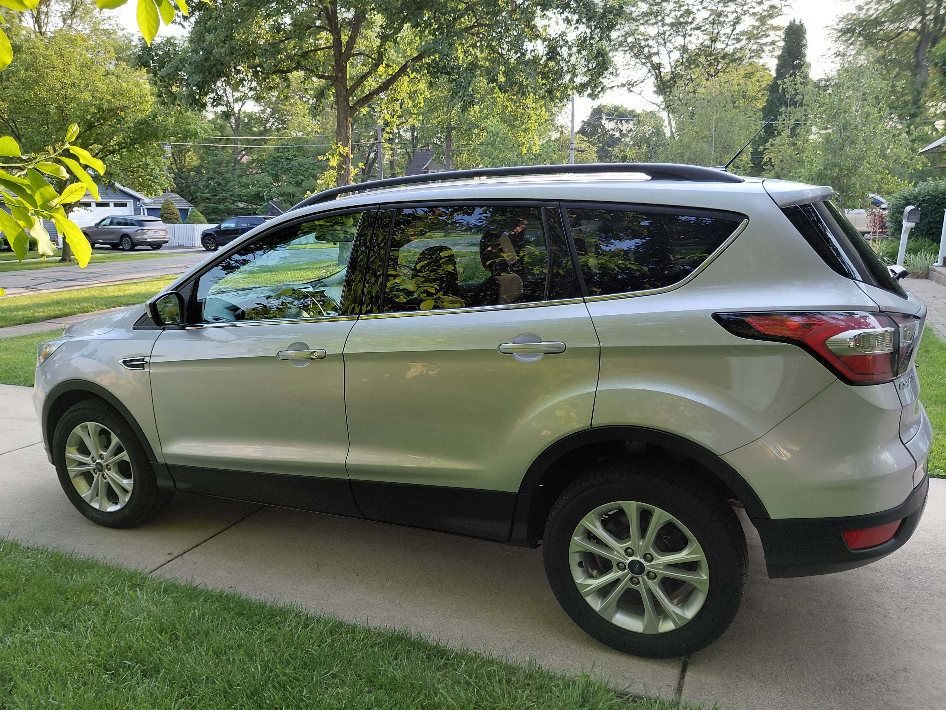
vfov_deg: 54.9
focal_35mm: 25
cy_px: 355
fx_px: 683
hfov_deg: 69.4
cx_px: 473
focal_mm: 4.69
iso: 50
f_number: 1.8
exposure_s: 1/181
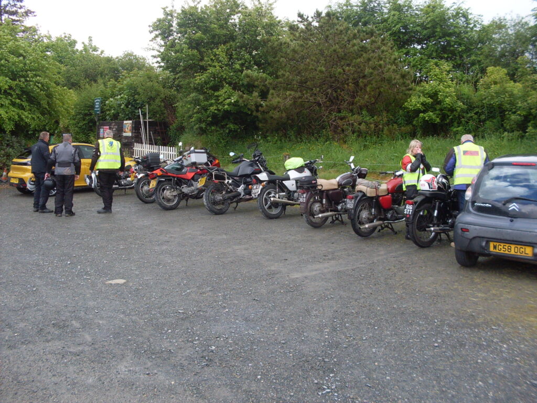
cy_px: 202
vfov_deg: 37.7
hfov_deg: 49.0
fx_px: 589
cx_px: 268
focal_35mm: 38
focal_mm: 6.3
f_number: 2.8
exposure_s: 1/500
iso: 80
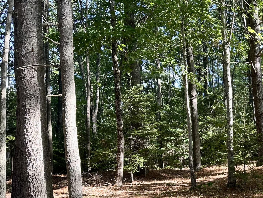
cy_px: 131
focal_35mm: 49
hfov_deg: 35.4
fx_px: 372
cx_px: 261
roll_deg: +1.8
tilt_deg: +3.2
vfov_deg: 29.5
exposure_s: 1/250
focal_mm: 6.86
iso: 80
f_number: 1.78
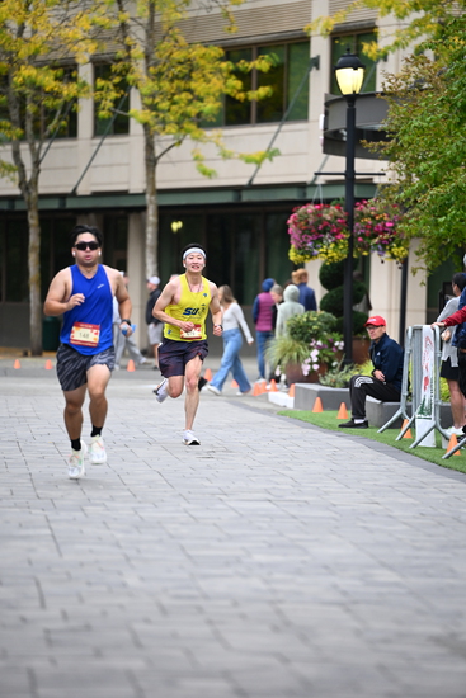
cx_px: 233
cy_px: 349
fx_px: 3881
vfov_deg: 10.3
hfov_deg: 6.9
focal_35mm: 200
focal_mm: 200
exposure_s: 1/1600
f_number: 2.8
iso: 1000
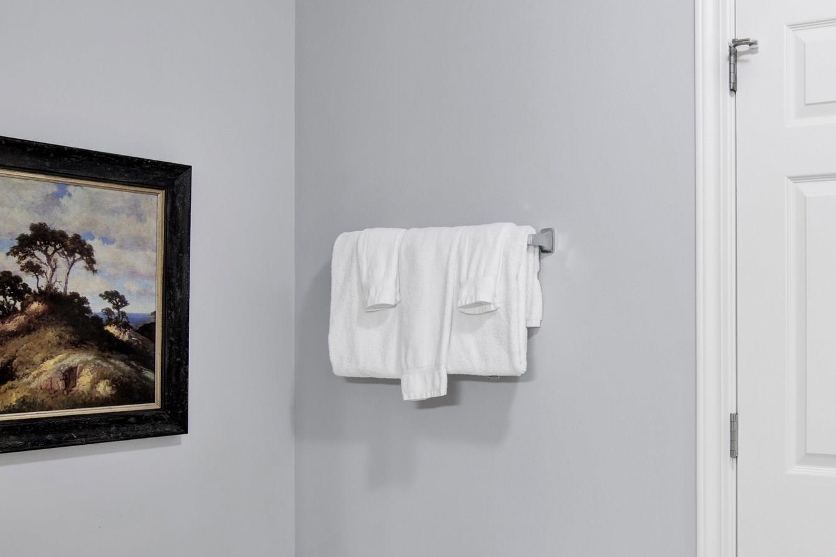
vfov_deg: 32.6
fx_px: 952
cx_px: 611
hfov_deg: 46.0
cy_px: 311
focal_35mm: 41
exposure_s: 1/2
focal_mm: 18
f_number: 11
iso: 200
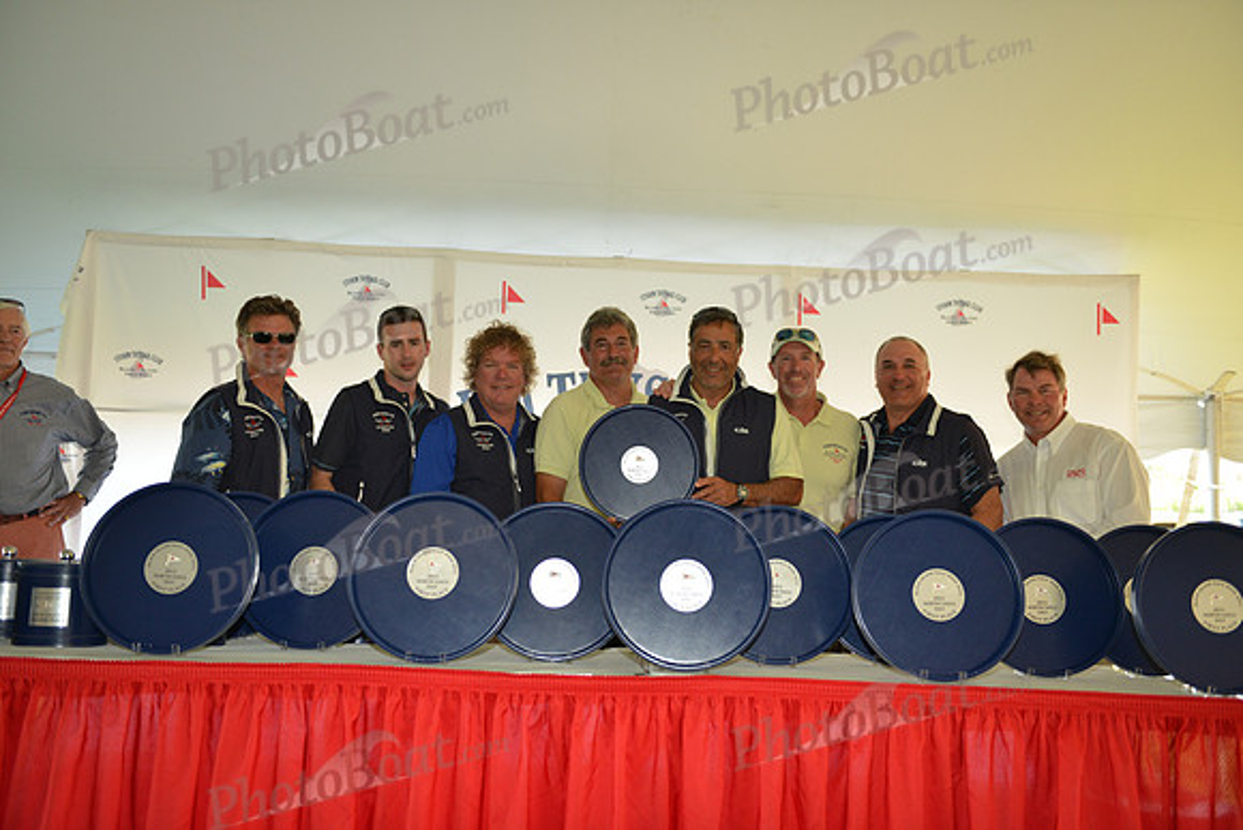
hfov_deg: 50.7
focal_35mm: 38
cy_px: 415
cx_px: 622
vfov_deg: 35.1
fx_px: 1312
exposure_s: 1/320
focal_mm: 38
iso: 1000
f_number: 3.2
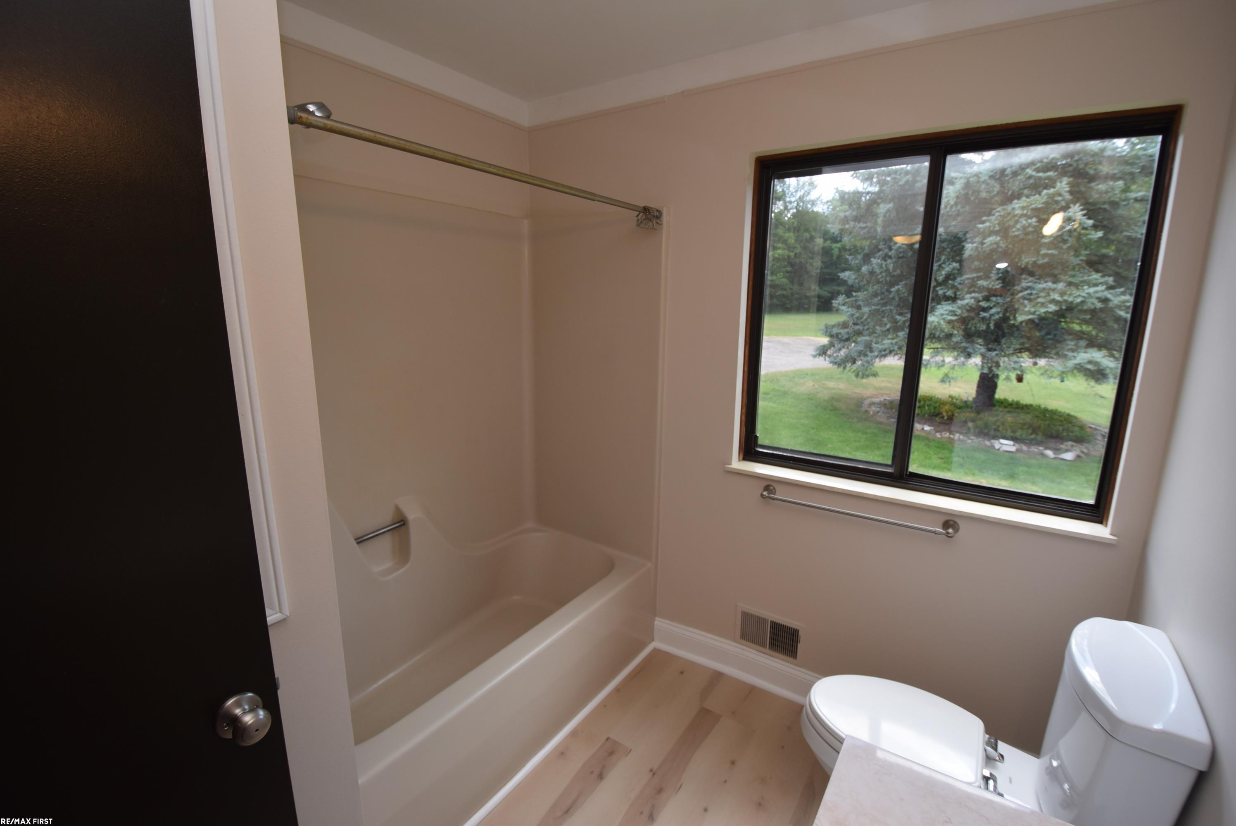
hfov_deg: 100.3
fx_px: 515
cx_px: 618
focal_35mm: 15
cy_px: 413
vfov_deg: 77.4
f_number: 5.6
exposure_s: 1/125
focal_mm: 10
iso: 280
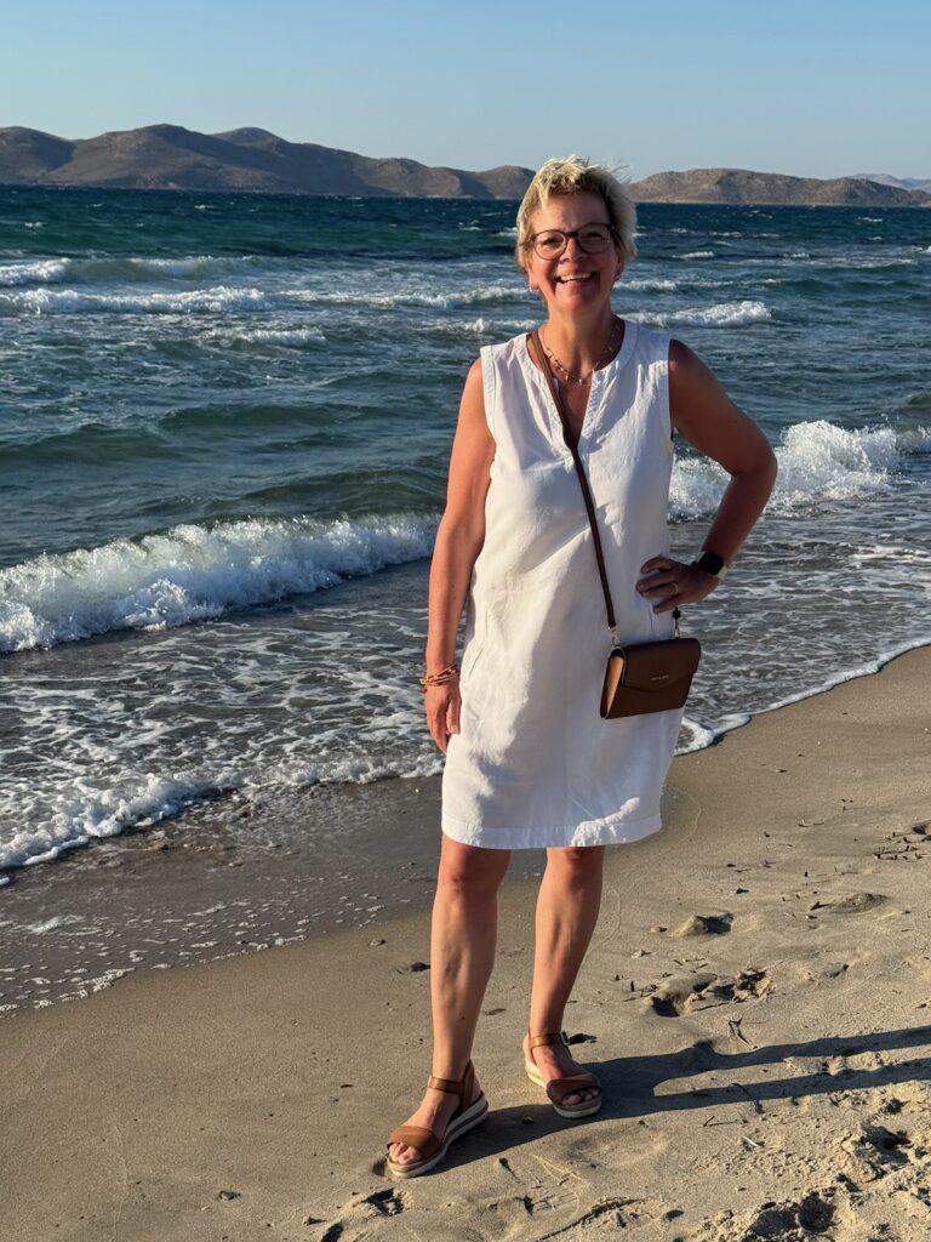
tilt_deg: -12.6
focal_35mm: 48
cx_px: 466
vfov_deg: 39.7
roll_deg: -2.0
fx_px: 1721
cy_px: 621
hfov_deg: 30.3
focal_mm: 6.76
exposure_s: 1/4310
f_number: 1.78
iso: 64
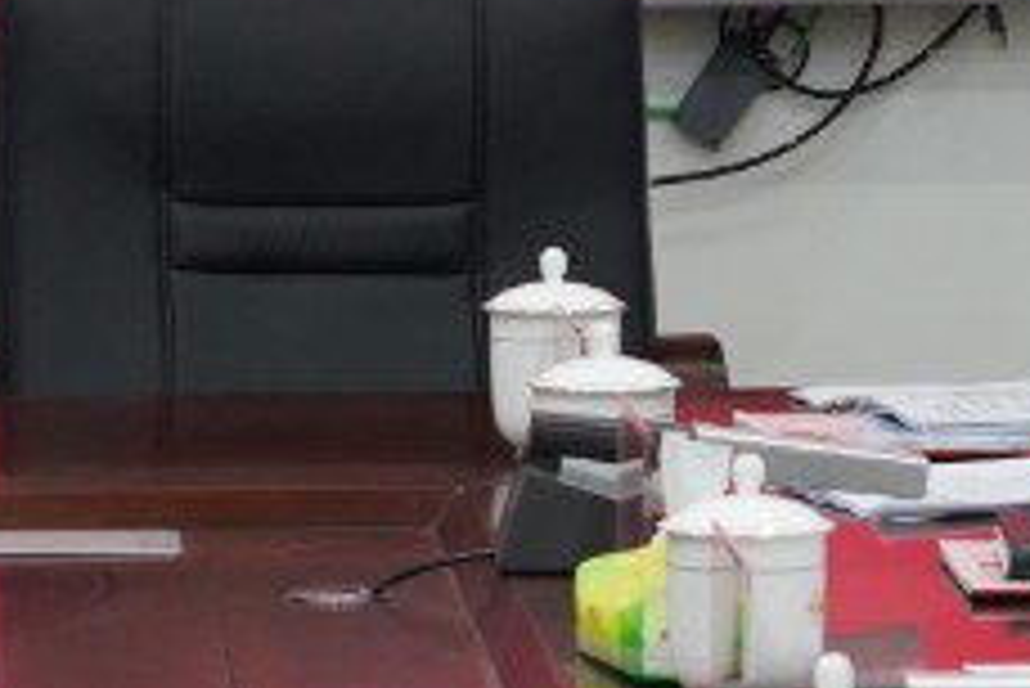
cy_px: 384
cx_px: 90
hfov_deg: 6.0
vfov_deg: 4.0
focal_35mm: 342
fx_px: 9791
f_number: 4
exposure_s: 1/160
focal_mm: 49
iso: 1000
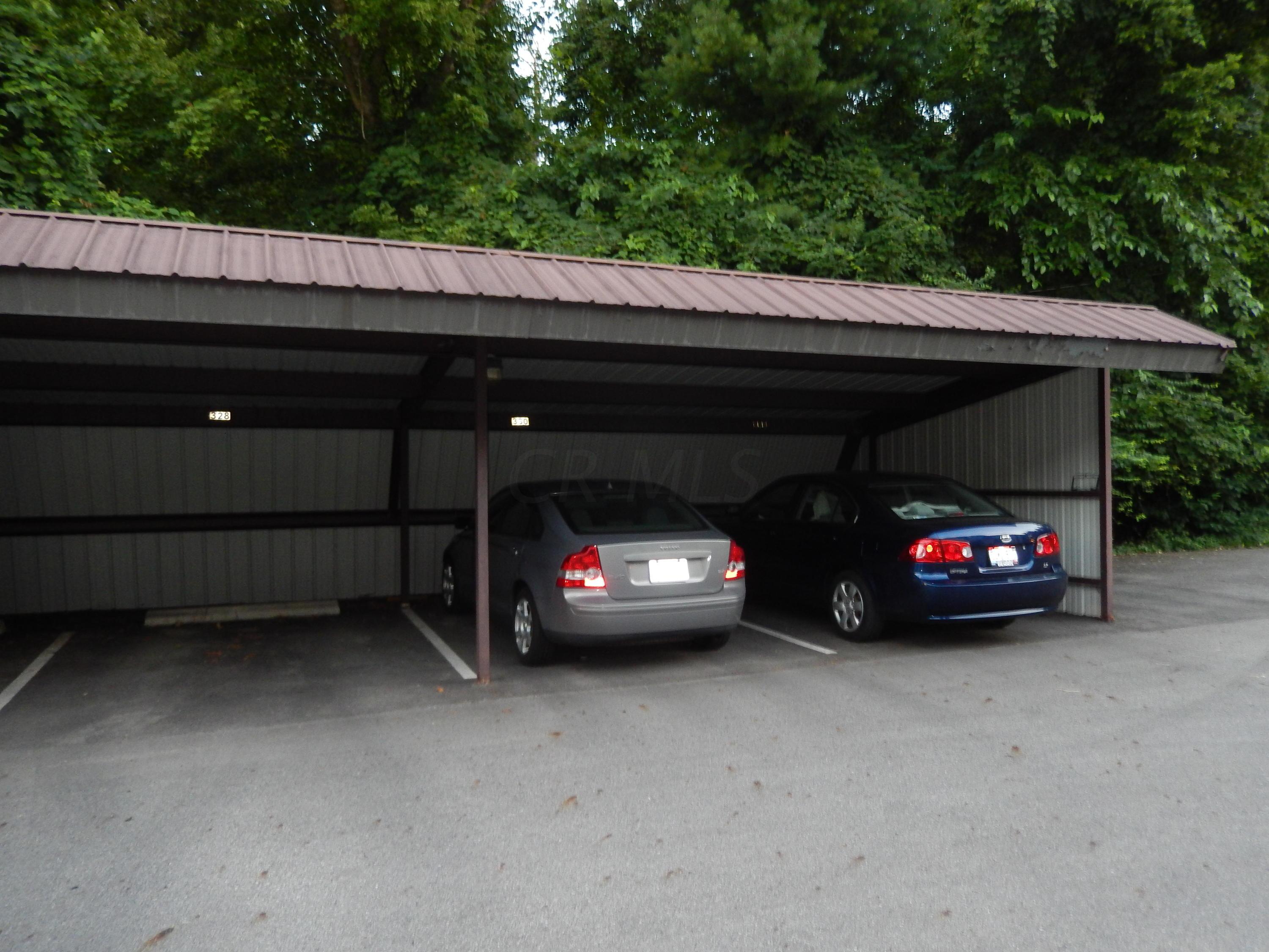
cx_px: 634
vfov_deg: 54.9
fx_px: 916
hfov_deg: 69.4
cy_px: 476
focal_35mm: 25
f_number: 3.4
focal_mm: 4.5
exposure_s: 1/30
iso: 280
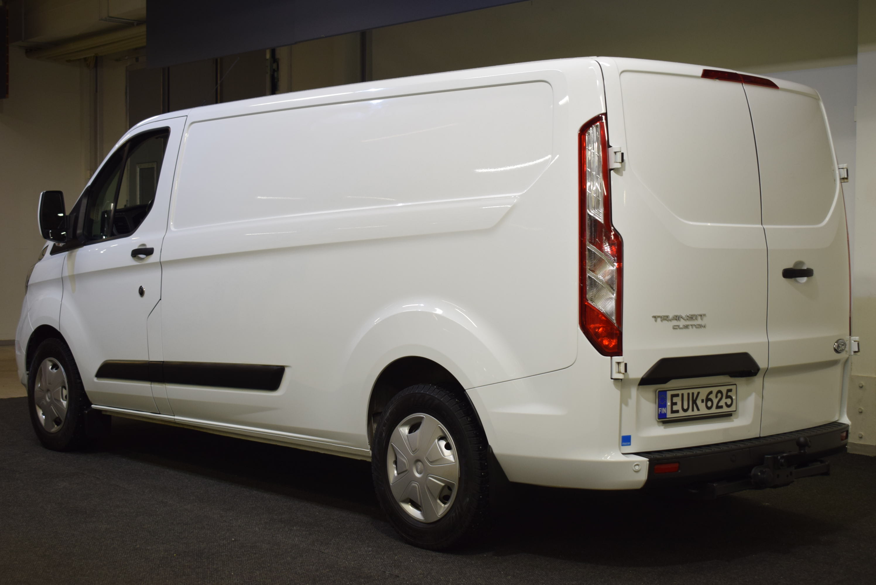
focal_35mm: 54
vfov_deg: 25.1
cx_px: 438
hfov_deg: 36.8
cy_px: 292
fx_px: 1315
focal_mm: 36
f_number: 4.8
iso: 560
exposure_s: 1/60
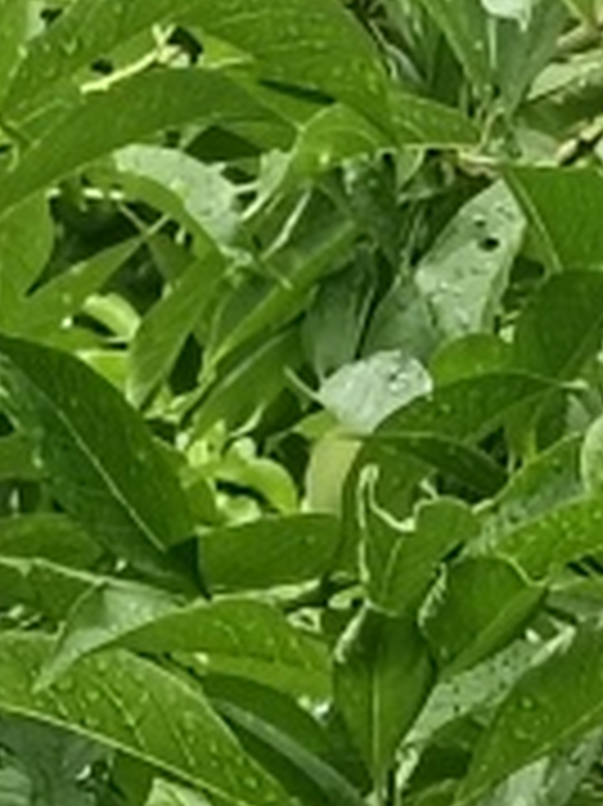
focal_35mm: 250
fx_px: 5813
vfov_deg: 7.8
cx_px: 914
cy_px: 1209
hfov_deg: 5.9
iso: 115
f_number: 1.8
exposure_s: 1/50
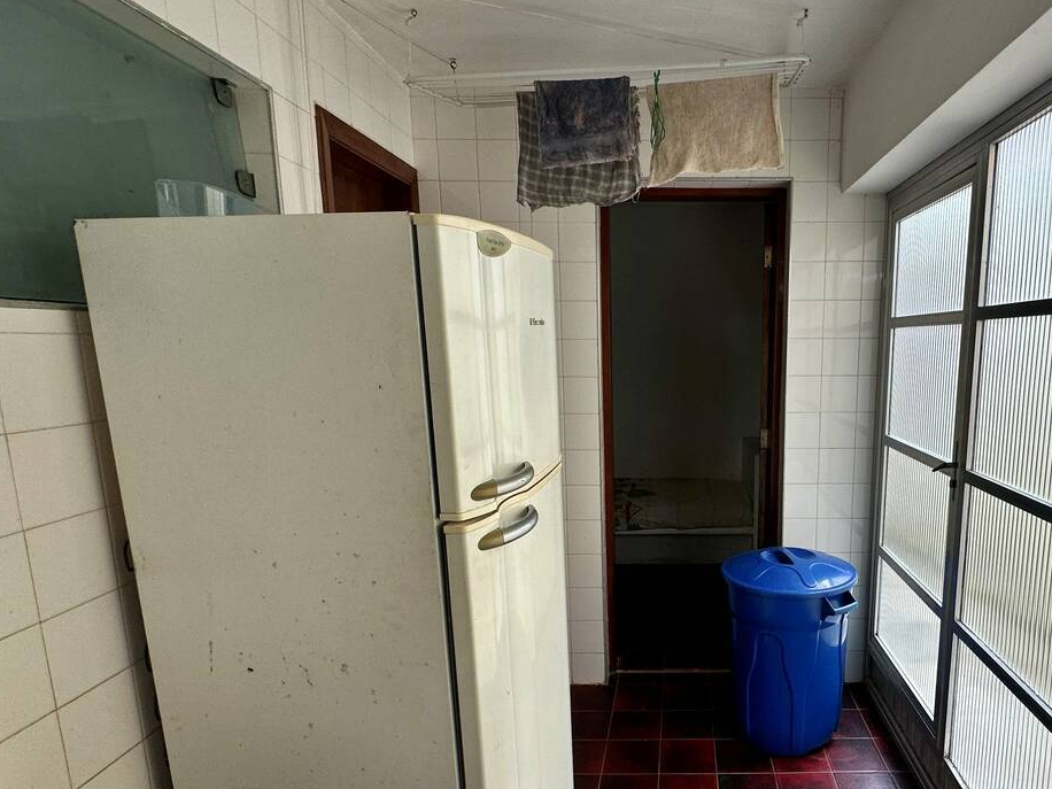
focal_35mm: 22
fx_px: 669
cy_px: 461
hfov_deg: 74.4
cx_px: 686
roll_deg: -0.2
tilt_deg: -9.9
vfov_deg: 60.7
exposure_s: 1/120
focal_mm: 2.22
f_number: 2.2
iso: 80
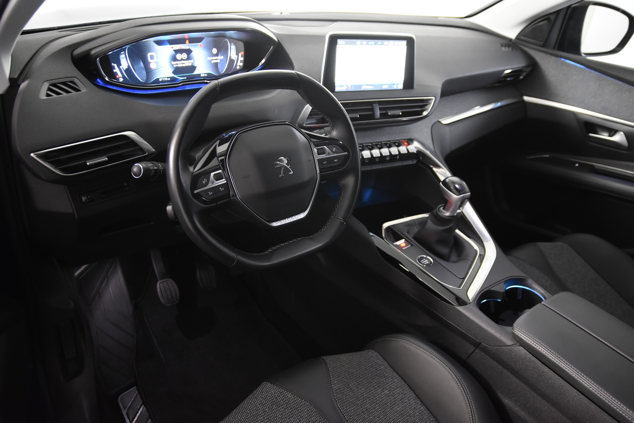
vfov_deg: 43.6
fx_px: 528
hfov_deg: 61.9
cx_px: 317
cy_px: 212
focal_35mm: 30
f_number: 3.2
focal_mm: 20
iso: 1600
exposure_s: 1/40
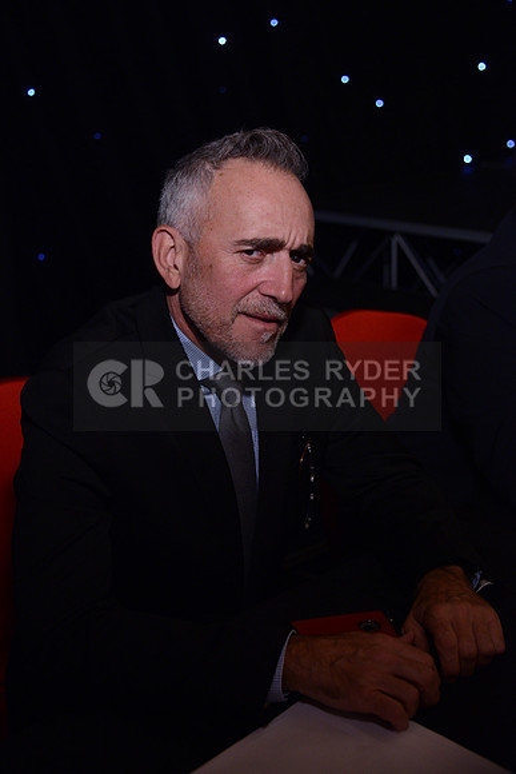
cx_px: 258
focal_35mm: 50
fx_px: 1074
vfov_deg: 39.6
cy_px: 387
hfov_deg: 27.0
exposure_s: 1/250
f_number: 4
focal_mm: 50
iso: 1600
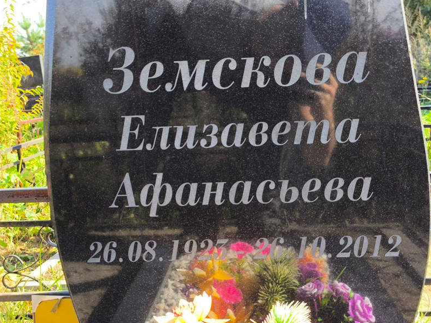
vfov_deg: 28.6
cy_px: 163
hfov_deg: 37.5
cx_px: 218
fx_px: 635
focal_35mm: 51
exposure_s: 1/151
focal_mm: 4.71
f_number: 1.7
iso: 50
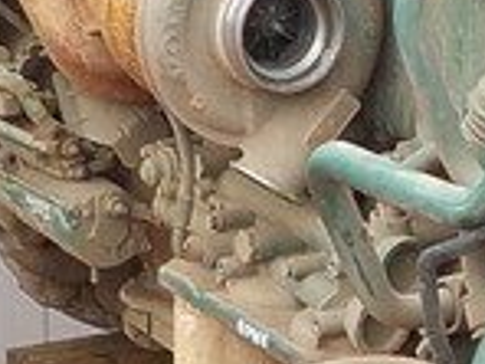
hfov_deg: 14.7
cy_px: 161
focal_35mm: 130
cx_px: 560
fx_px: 1821
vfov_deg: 11.4
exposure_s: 1/30
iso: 180
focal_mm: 4.1
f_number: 3.3
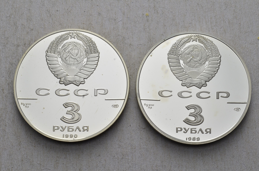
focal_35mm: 75
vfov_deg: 18.1
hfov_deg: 27.0
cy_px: 86
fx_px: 538
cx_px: 130
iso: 400
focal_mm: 50
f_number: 14
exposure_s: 1/250
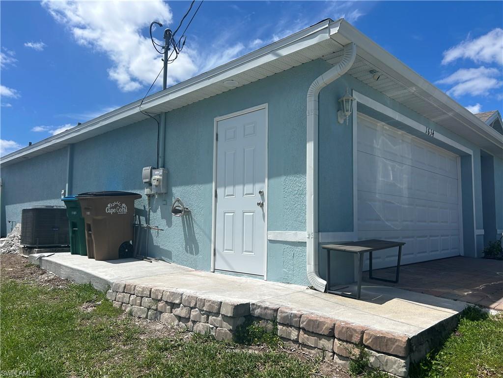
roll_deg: -0.8
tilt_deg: +3.4
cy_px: 189
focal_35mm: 26
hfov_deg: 67.3
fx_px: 378
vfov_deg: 53.1
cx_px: 252
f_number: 1.5
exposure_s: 1/7463
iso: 50
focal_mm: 5.7
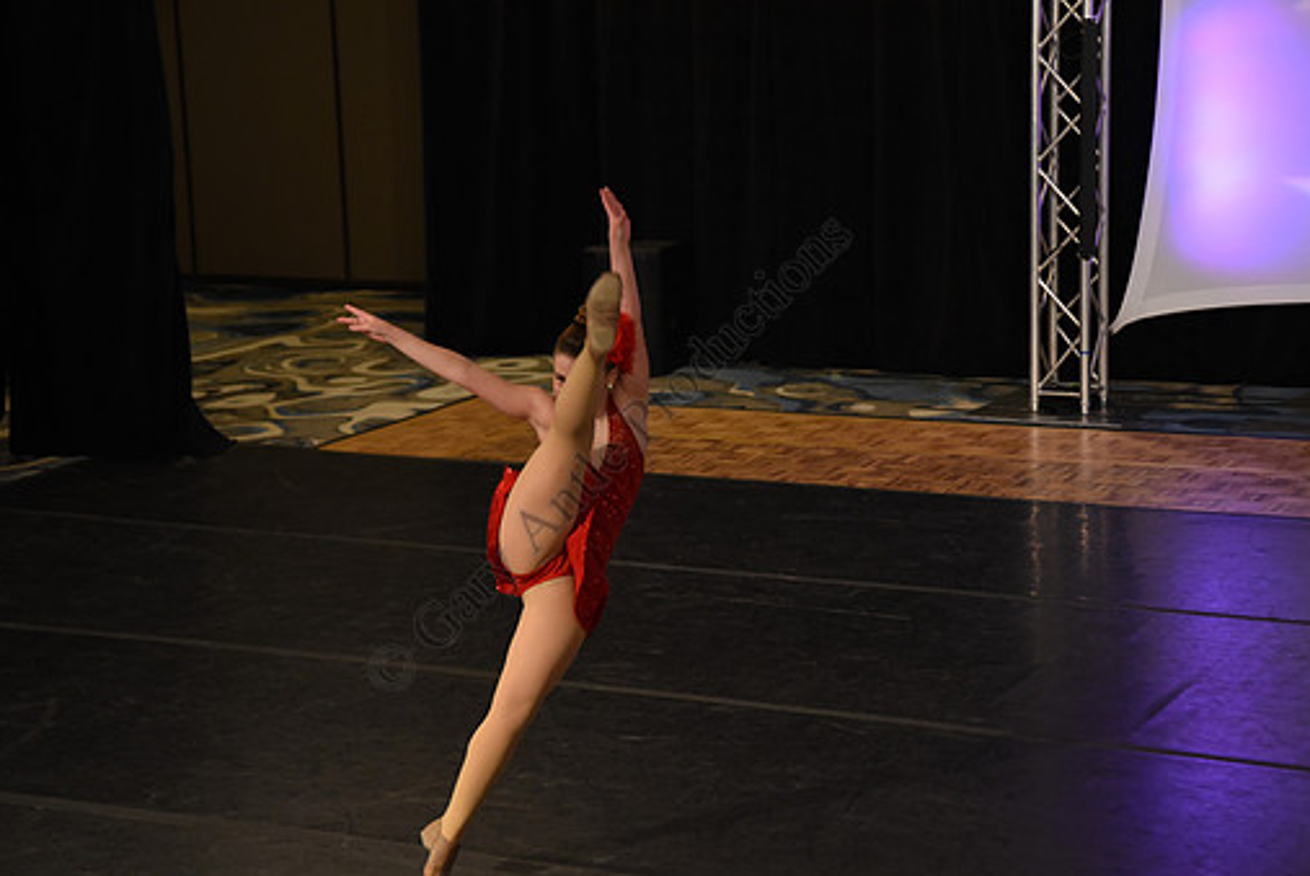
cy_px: 456
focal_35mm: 80
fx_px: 2914
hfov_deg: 25.3
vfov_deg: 17.1
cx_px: 615
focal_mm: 70
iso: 2500
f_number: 4
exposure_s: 1/400
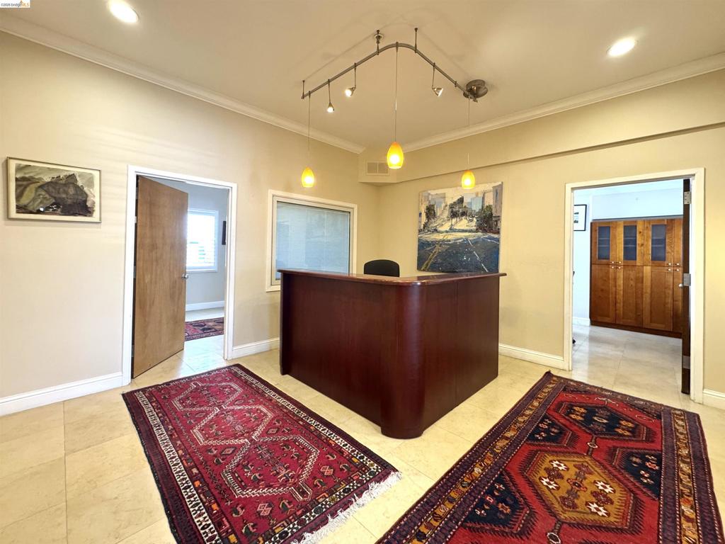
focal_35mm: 14
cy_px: 272
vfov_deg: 85.7
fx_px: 293
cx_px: 362
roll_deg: +0.0
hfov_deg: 102.1
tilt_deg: -1.4
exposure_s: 1/120
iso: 250
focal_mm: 2.22
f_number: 2.2
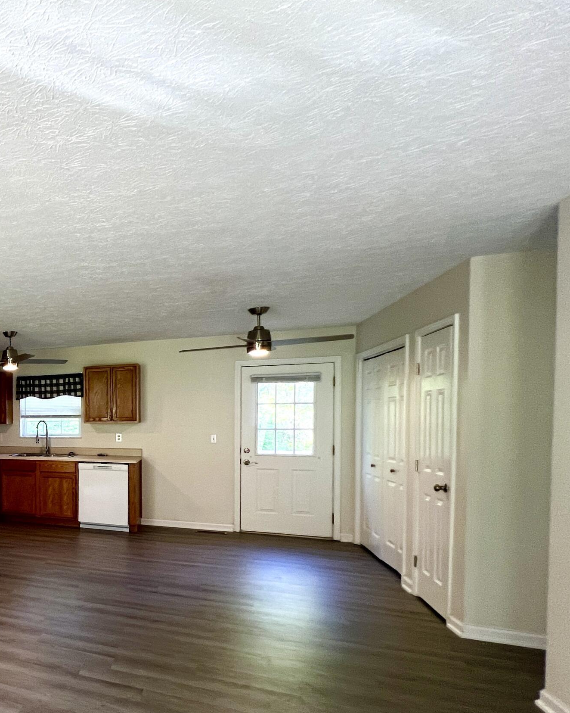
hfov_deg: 44.2
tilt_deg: -1.7
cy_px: 435
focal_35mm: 23
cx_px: -75
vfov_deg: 71.7
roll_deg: +0.6
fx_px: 485
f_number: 1.8
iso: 160
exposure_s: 1/60
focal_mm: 1.57
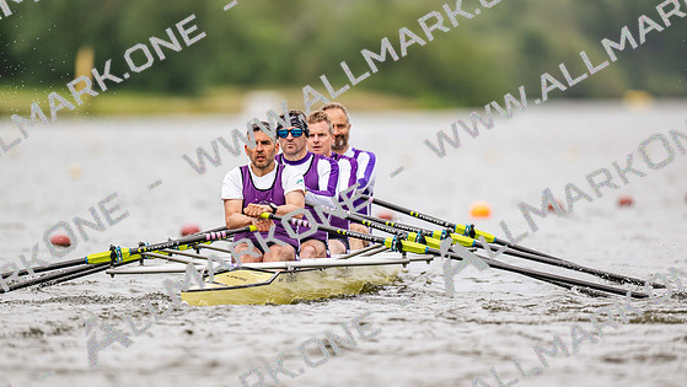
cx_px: 334
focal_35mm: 652
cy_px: 179
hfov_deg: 3.3
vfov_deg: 1.9
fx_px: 11882
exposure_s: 1/2500
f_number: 4
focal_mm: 600
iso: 320
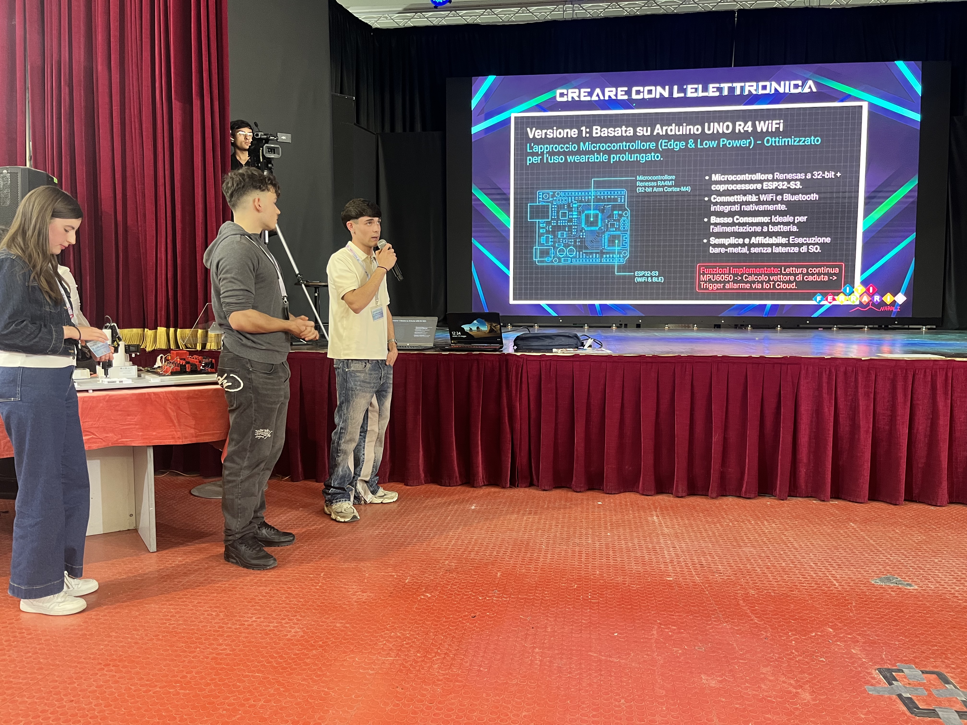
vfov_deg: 53.1
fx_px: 726
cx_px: 484
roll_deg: -0.4
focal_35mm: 26
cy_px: 362
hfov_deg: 67.3
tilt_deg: -5.5
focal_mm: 5.1
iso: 250
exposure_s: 1/50
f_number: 1.6
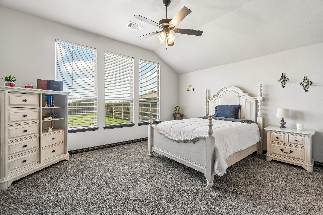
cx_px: 162
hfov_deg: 100.4
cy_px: 108
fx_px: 135
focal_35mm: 15
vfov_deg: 77.3
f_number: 6.3
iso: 200
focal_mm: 10
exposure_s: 1/60
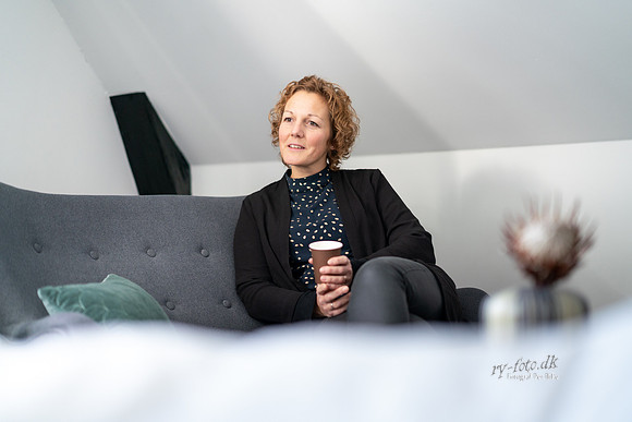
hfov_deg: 23.9
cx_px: 316
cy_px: 211
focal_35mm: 85
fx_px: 1493
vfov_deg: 16.1
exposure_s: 1/400
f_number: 1.4
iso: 1000
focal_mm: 85
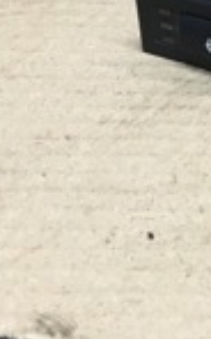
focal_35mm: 133
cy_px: -10
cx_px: 557
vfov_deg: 15.4
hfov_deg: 8.7
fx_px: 1228
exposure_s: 1/33
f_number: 2.2
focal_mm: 4.15
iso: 64
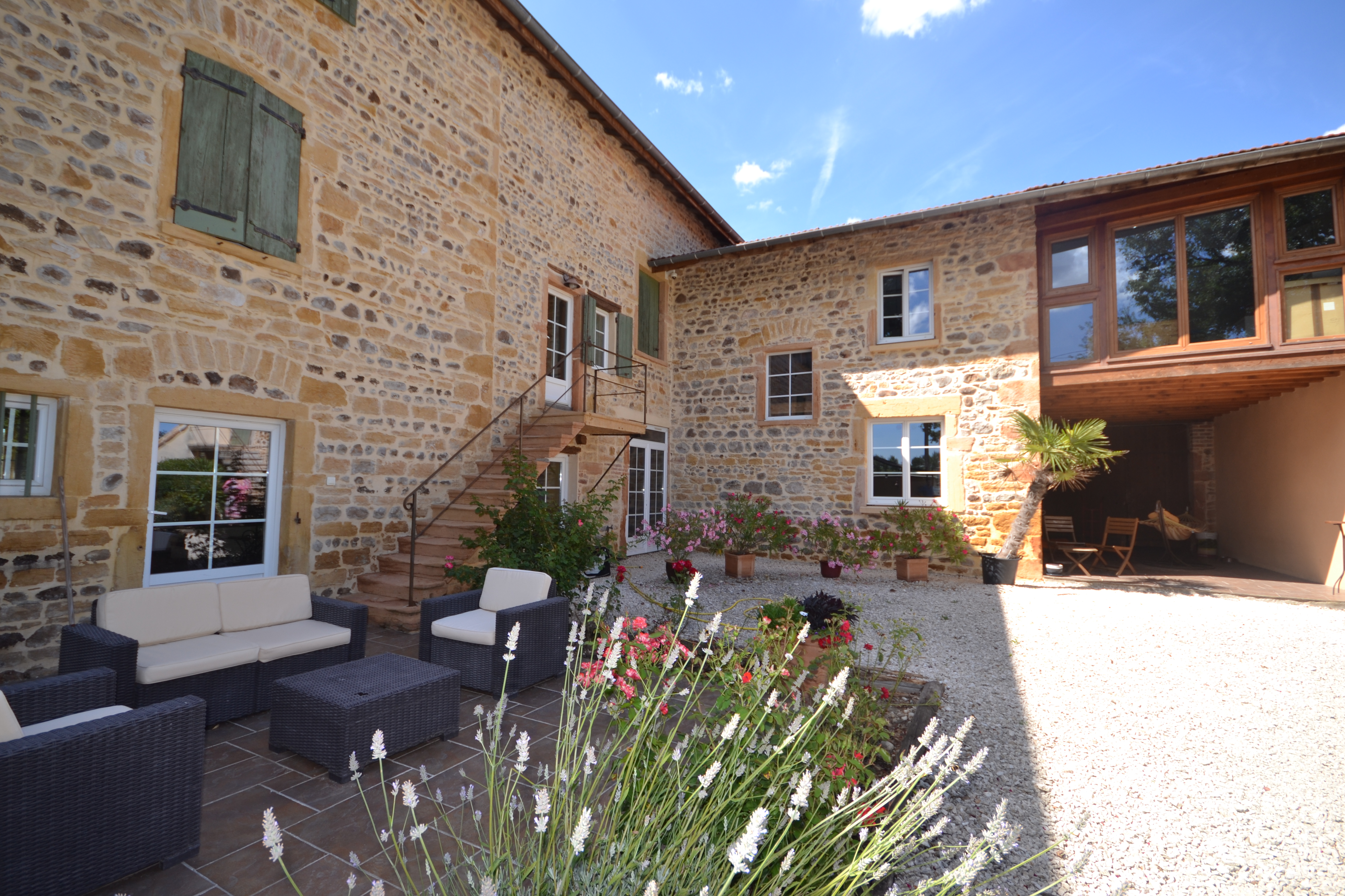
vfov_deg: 77.3
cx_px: 672
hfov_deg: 100.4
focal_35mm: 15
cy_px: 448
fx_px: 560
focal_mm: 10
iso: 100
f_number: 6.3
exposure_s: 1/160
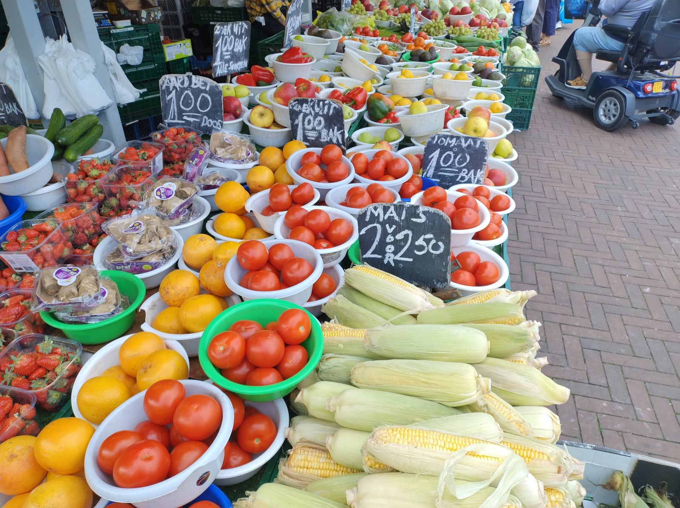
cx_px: 340
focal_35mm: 25
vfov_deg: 54.8
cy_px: 254
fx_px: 491
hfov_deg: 69.4
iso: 100
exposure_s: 1/115
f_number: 1.7
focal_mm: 4.71
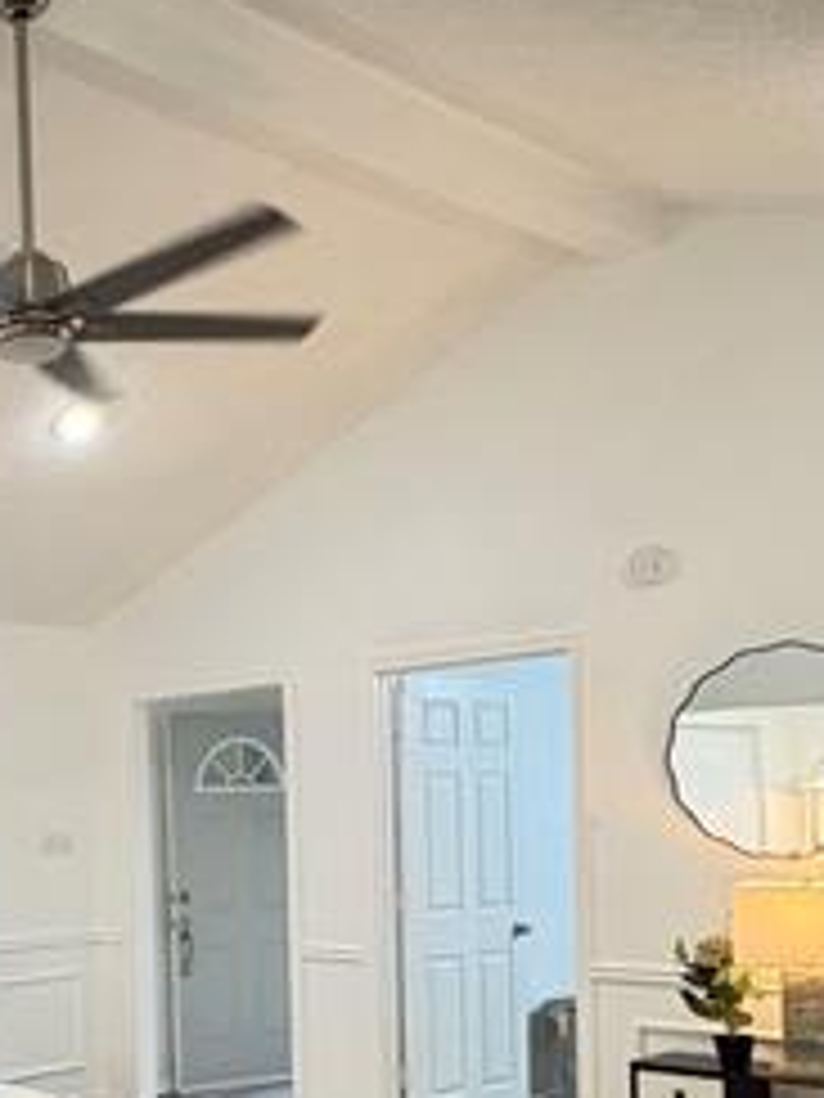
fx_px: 1397
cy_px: 837
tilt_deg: +1.5
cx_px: -131
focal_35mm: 44
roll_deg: +1.0
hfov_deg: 29.0
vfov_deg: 41.5
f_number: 2.2
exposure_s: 1/60
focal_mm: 2.22
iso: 500
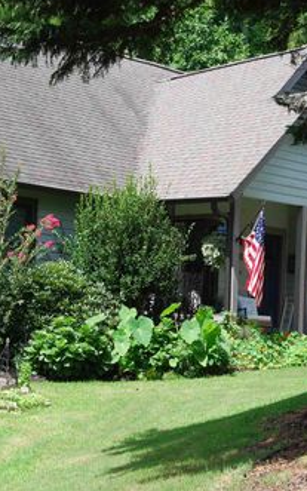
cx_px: 128
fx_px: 960
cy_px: 244
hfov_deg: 18.1
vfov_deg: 28.7
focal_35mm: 72
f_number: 9
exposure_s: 1/160
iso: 200
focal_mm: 31
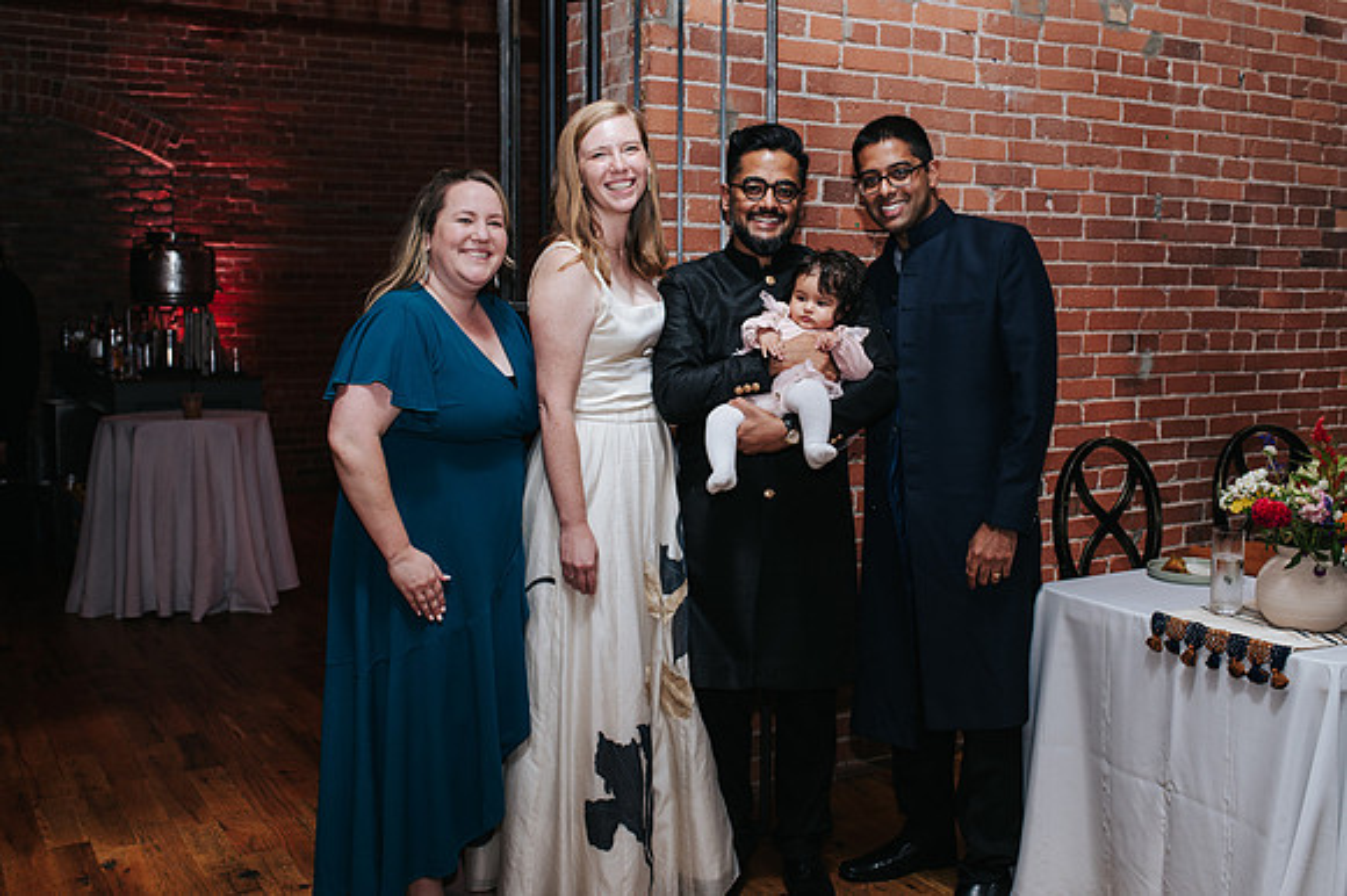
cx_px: 716
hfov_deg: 50.5
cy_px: 420
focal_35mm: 38
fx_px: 1426
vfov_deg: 34.9
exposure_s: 1/200
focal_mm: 35
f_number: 4
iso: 800
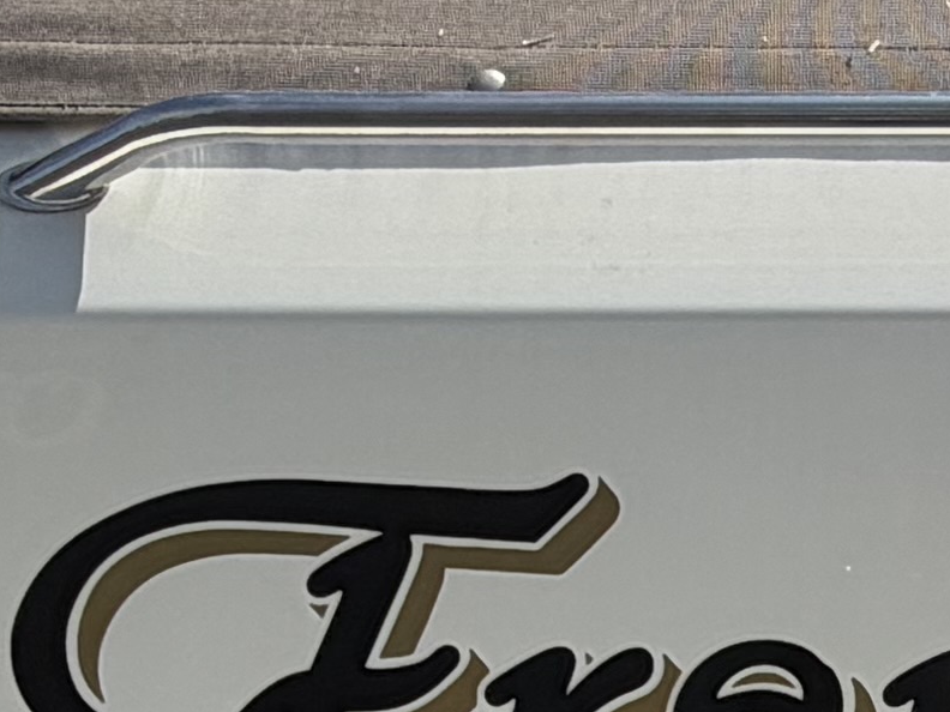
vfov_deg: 14.3
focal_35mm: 101
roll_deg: -0.9
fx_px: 2772
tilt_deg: +2.4
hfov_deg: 18.7
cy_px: 789
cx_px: 1023
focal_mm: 2.22
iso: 20
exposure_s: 1/1901
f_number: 2.2
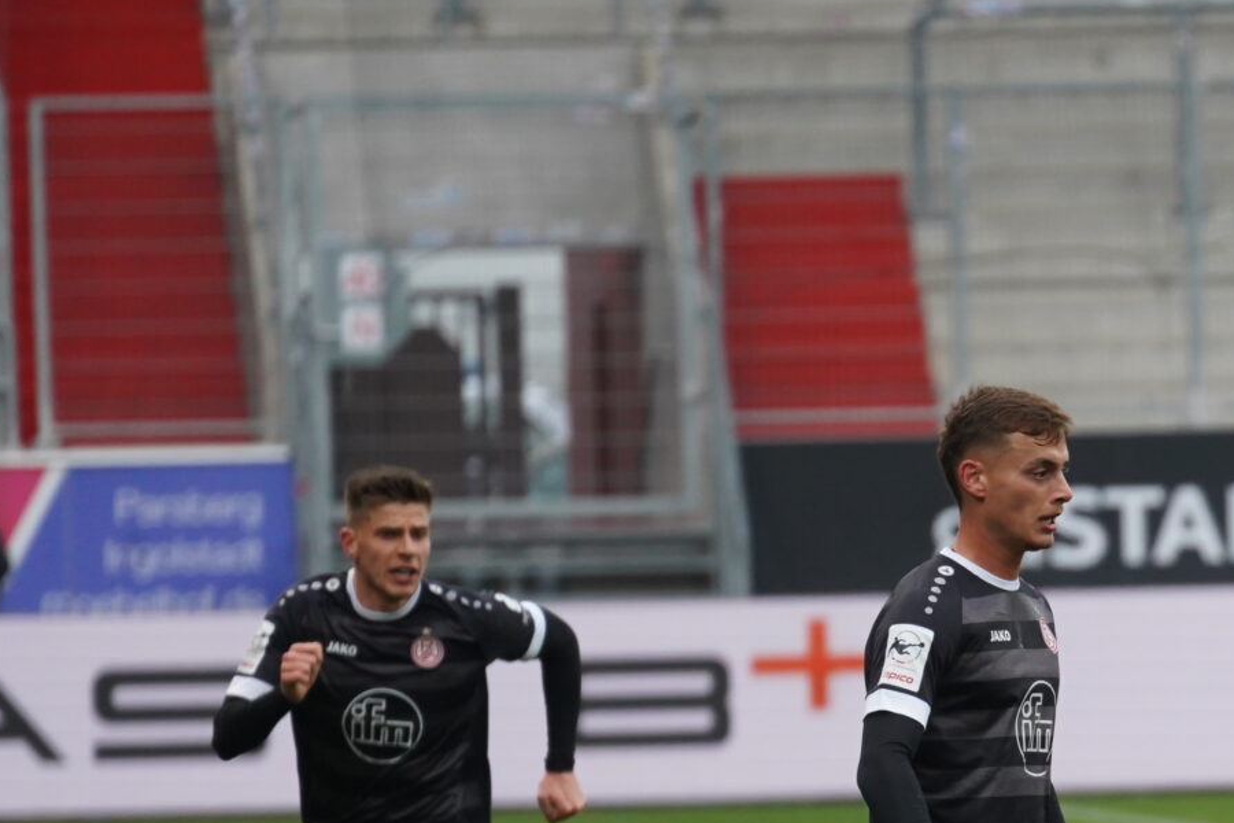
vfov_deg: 2.0
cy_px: 858
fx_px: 23410
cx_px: 1098
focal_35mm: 683
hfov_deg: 3.0
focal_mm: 300
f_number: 5.6
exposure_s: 1/1000
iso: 2000
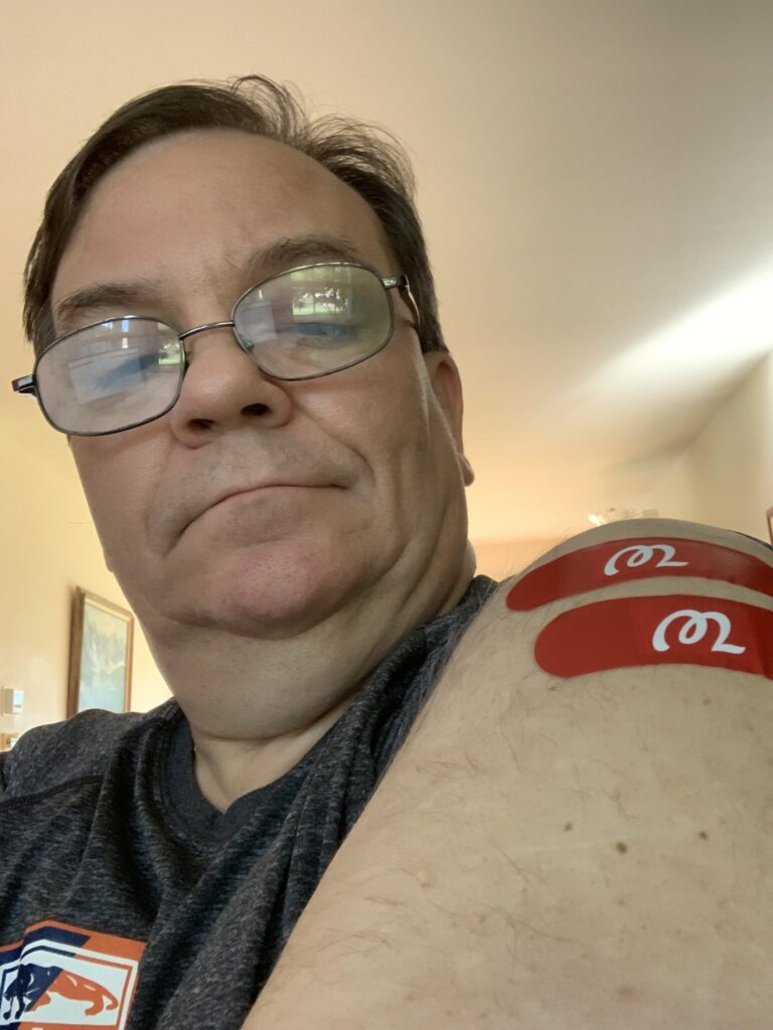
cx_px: 386
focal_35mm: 32
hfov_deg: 44.2
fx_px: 953
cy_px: 515
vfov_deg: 56.8
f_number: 2.2
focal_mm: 2.87
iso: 250
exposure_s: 1/60
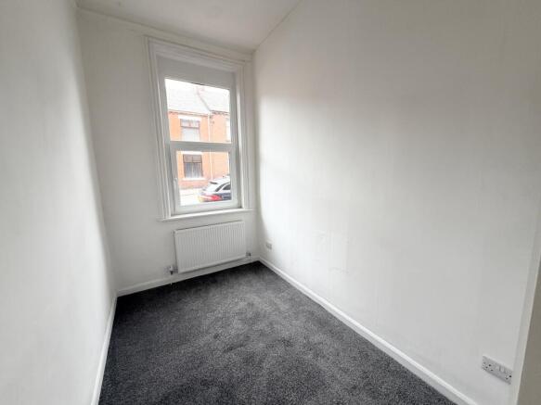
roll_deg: +1.3
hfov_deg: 102.1
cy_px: 202
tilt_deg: -8.1
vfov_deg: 85.7
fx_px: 219
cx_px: 270
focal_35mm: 14
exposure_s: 1/121
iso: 125
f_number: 2.2
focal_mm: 2.22
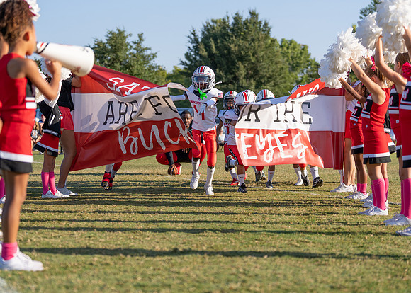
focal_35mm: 85
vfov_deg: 16.8
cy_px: 170
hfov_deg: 23.3
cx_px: 193
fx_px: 996
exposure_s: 1/2000
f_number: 2.8
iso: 100
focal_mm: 70
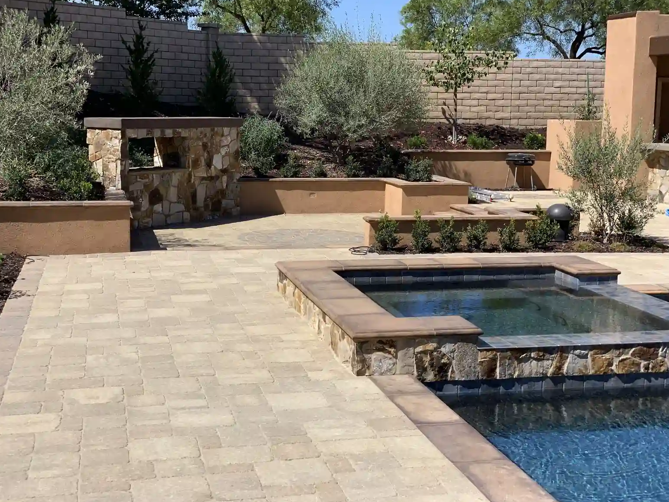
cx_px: 326
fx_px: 1044
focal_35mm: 54
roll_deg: -1.0
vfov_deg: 27.0
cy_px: 251
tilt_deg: -5.3
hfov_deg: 35.5
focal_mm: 6
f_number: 2.4
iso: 16
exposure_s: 1/1332
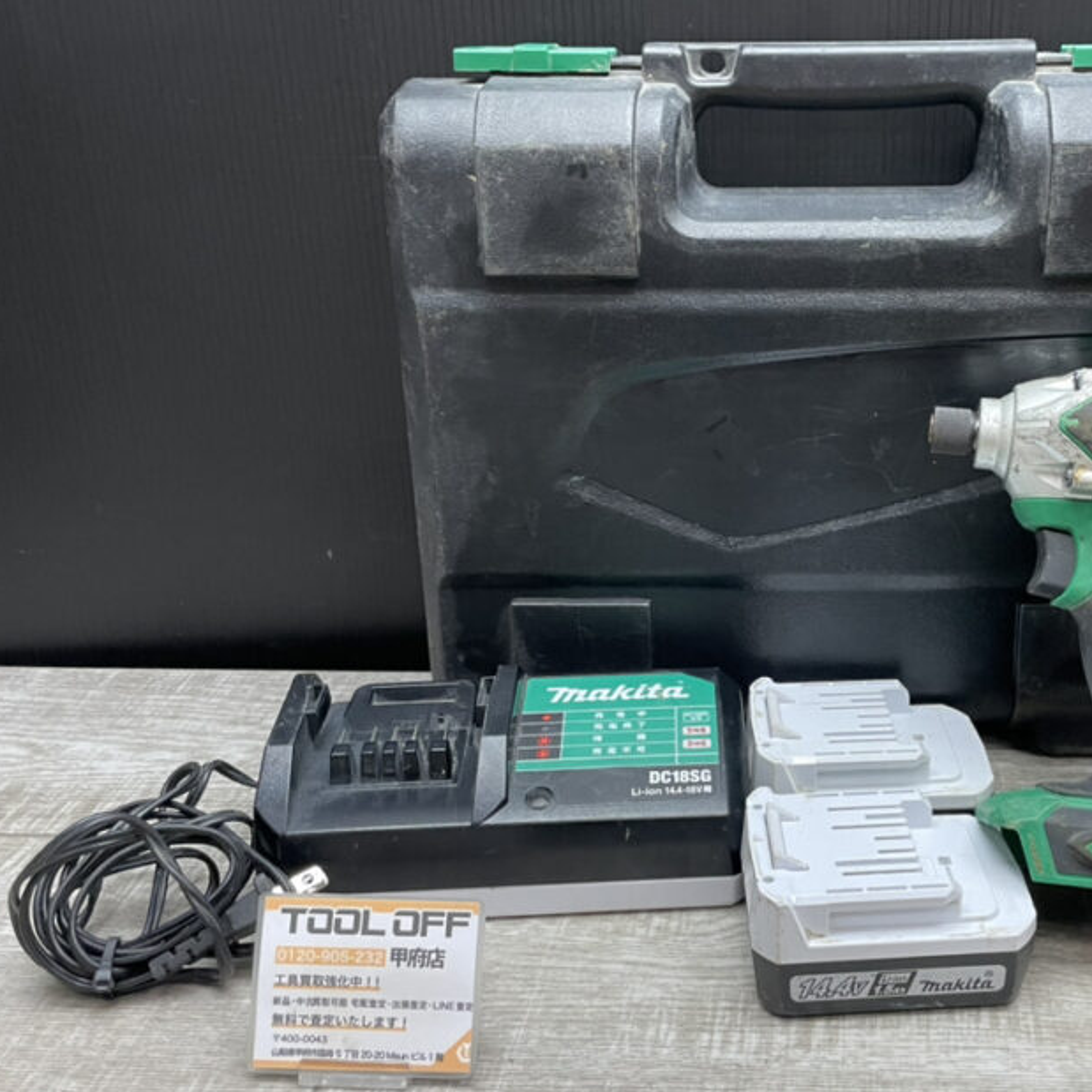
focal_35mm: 38
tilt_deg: -21.4
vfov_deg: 43.9
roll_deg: +0.3
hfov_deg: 43.1
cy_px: 535
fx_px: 1356
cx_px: 753
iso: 125
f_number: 1.6
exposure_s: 1/73
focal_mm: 4.2
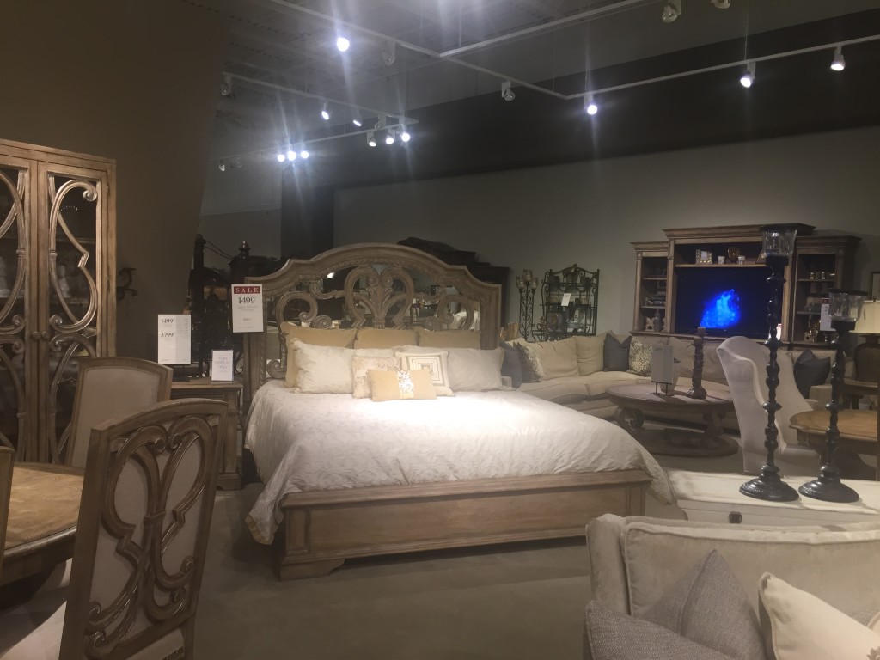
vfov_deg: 48.2
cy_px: 330
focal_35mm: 29
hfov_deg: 61.7
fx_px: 737
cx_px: 440
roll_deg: -1.8
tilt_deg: -3.1
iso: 64
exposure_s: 1/30
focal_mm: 4.15
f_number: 2.2
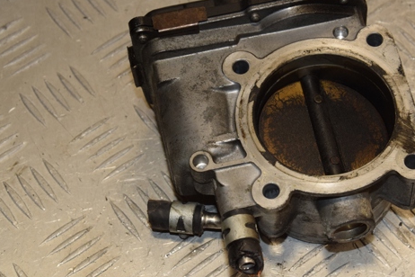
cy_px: 126
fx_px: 1245
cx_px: 261
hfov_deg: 18.9
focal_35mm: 108
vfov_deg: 12.7
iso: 800
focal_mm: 52
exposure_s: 1/200
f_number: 7.1
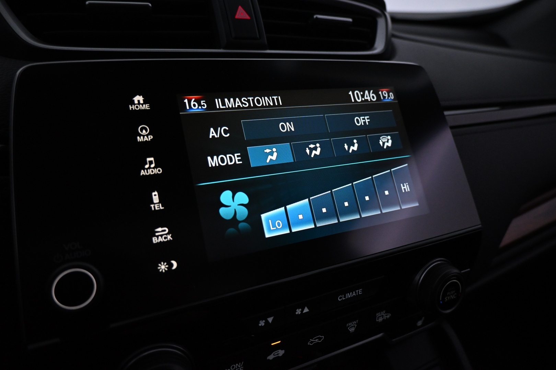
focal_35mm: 24
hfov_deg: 73.7
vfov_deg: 53.1
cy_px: 185
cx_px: 278
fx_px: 371
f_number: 3.5
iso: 1800
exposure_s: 1/125
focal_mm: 16
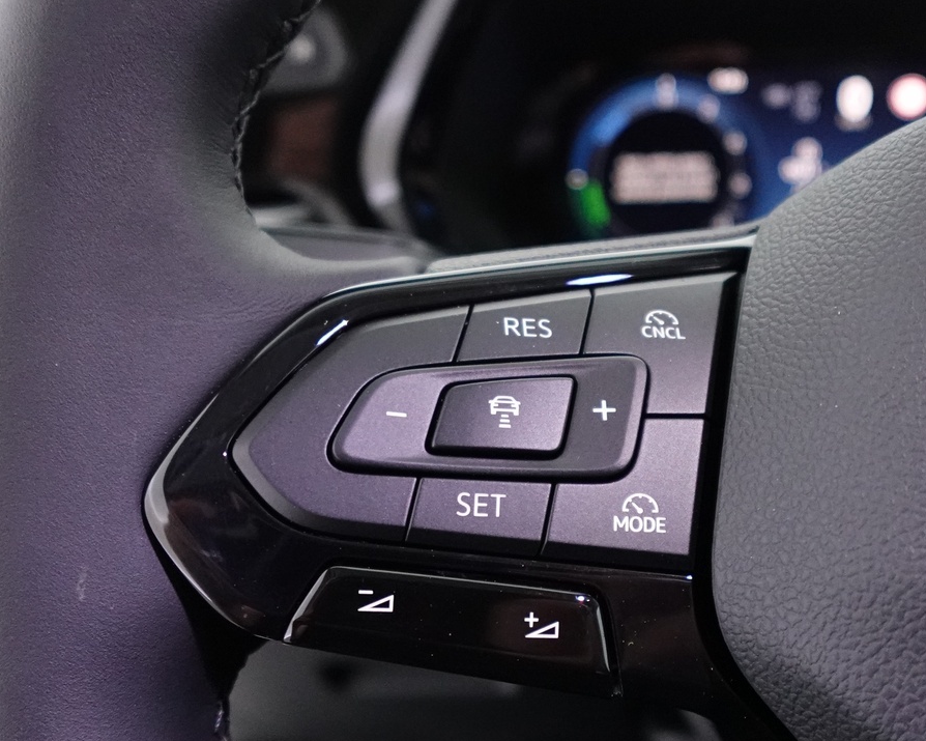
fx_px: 932
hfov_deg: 52.8
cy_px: 409
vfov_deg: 43.3
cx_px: 501
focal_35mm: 34
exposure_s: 1/80
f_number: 2
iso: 2000
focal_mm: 7.6
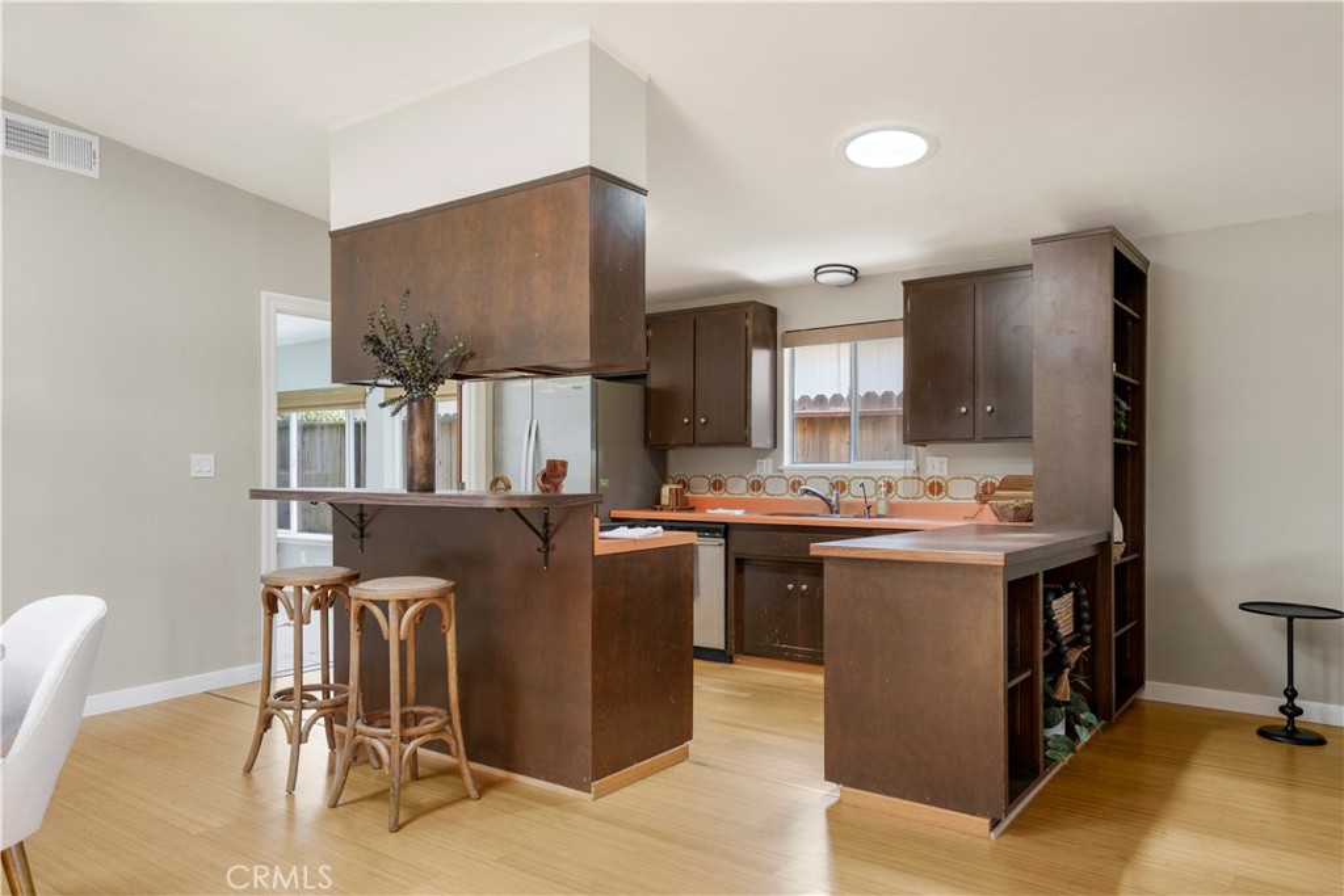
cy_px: 448
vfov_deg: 53.1
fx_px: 896
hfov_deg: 73.7
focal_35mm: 24
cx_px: 672
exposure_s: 1/50
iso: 640
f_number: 7.1
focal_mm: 24
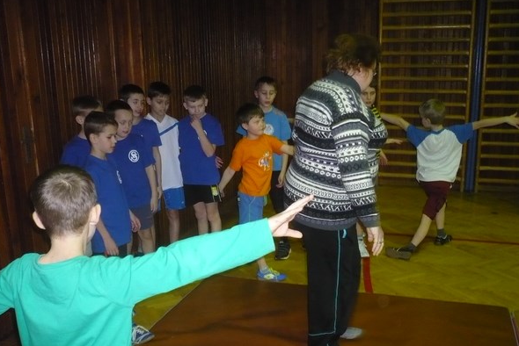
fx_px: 534
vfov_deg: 36.0
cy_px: 186
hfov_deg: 51.9
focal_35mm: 37
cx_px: 260
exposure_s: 1/30
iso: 400
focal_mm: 5.8
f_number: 2.8
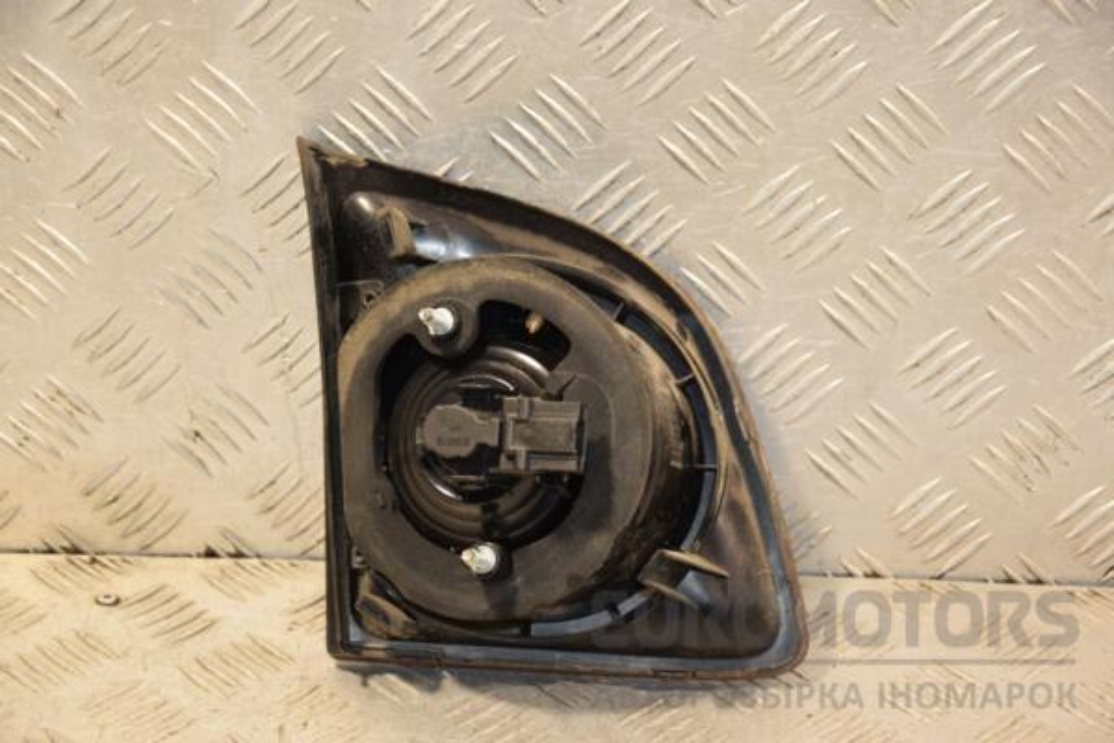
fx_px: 3249
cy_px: 372
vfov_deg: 13.0
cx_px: 557
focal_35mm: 105
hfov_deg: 19.5
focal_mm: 70
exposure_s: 1/125
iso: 800
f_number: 5.3
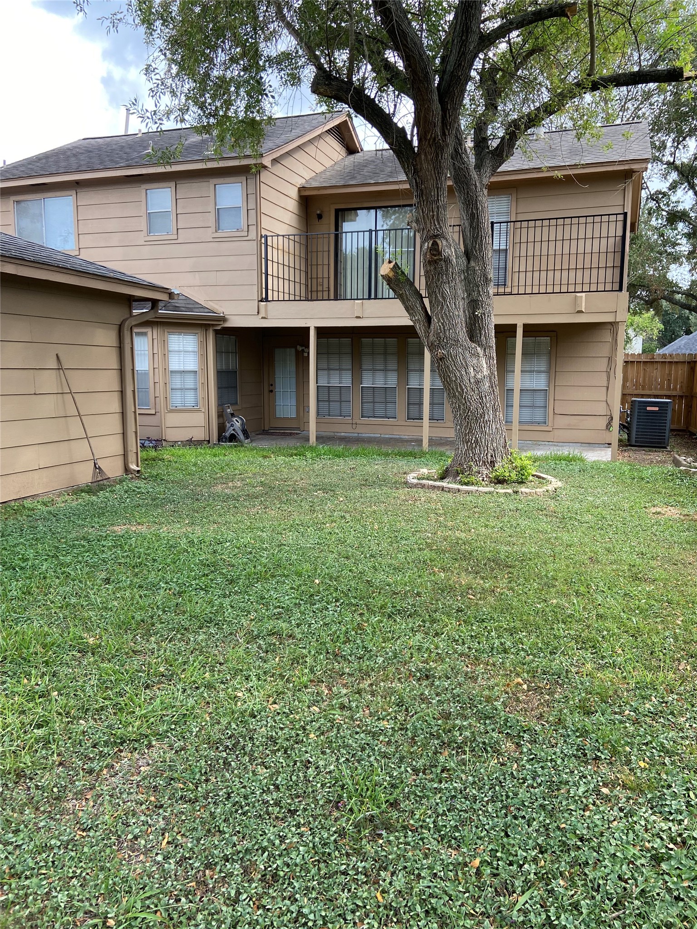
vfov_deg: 67.3
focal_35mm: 26
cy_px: 464
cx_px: 348
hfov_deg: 53.1
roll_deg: -0.3
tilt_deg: -4.6
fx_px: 698
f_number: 1.8
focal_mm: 4.25
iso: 32
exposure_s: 1/312
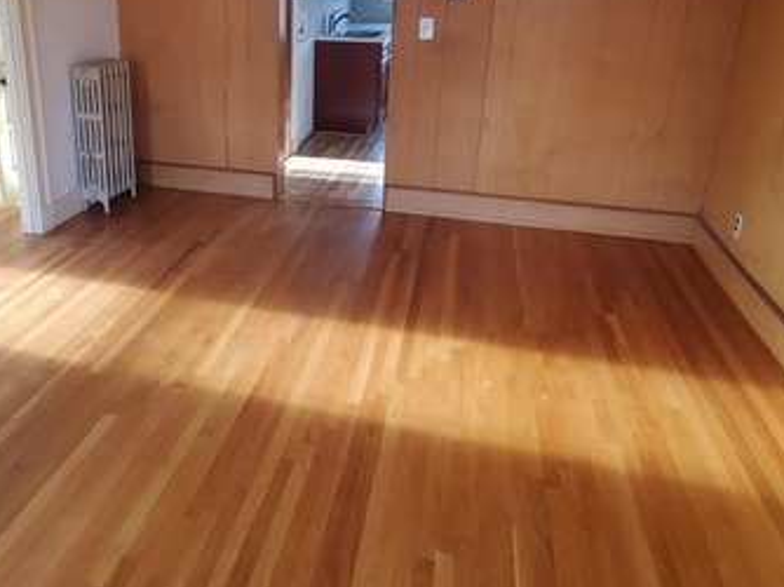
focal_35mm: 26
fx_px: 588
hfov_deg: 65.7
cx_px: 266
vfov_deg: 50.6
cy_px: 141
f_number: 2.2
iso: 400
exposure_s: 1/59
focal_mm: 1.8
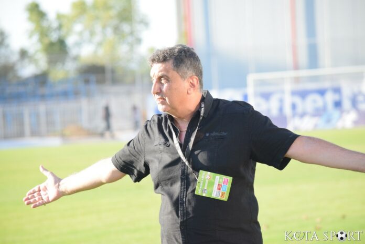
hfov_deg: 9.8
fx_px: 2129
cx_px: 182
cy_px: 122
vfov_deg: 6.5
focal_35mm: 210
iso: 800
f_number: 4.8
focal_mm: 140
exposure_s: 1/800
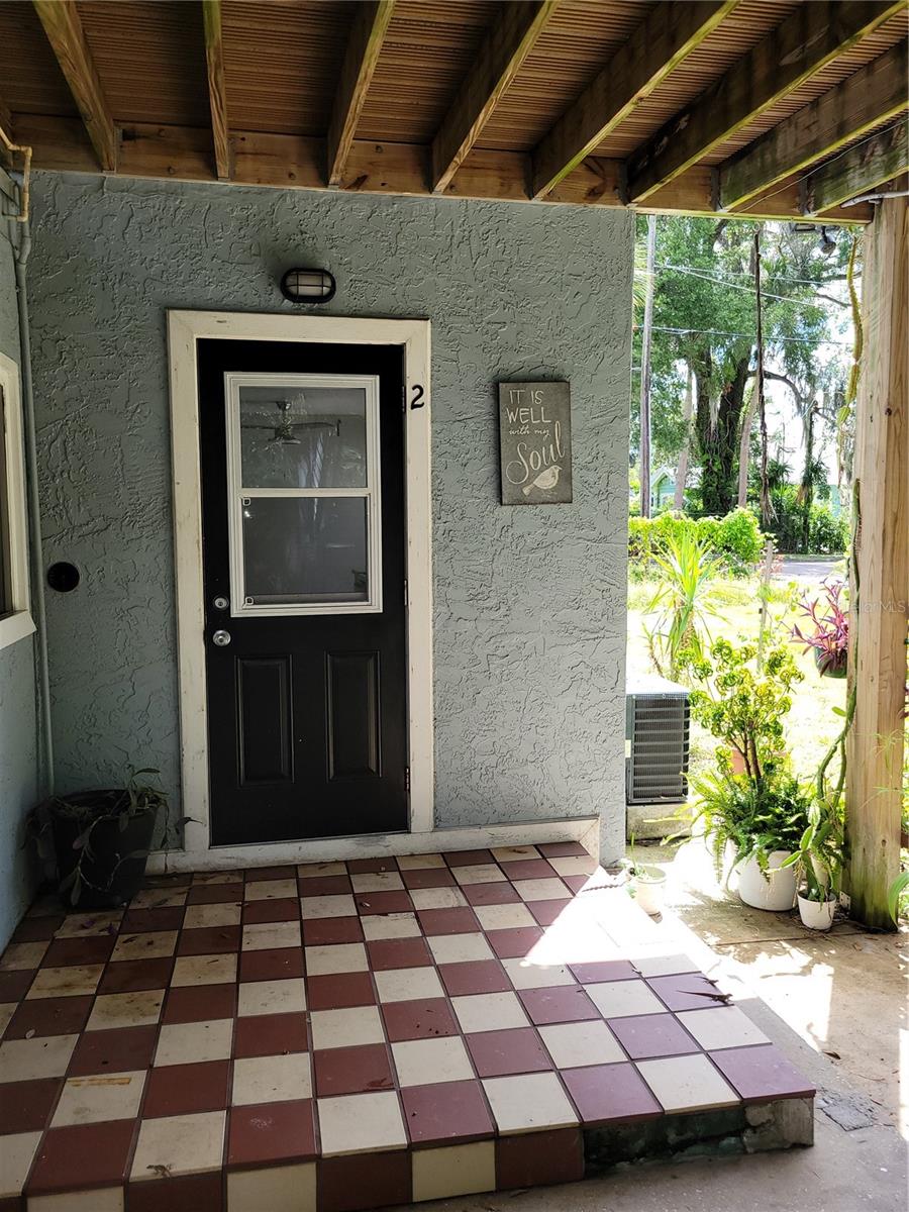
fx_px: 910
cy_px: 606
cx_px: 454
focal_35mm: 26
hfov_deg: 53.1
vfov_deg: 67.3
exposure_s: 1/312
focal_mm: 5.4
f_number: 1.8
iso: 40
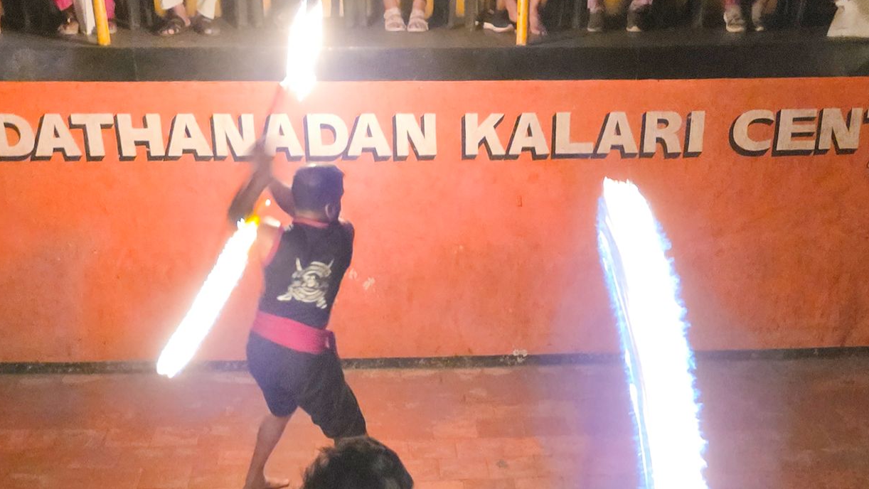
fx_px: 945
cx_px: 423
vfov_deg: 25.5
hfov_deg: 49.4
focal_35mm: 41
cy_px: 611
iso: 1250
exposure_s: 1/20
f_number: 1.8
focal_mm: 5.4
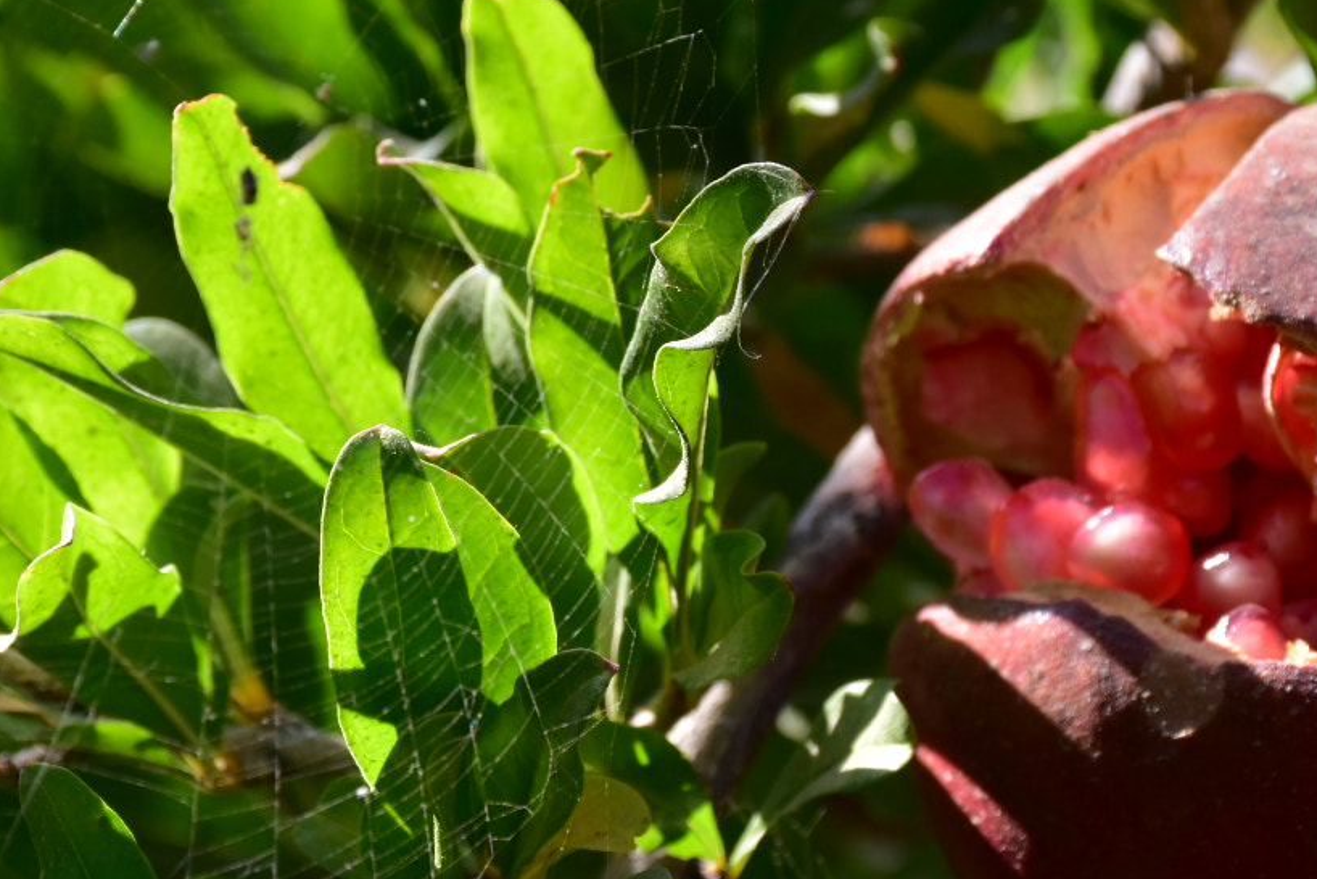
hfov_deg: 10.5
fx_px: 7172
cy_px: 283
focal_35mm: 196
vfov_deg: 7.0
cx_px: 501
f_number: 10
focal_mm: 66
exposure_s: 1/200
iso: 400
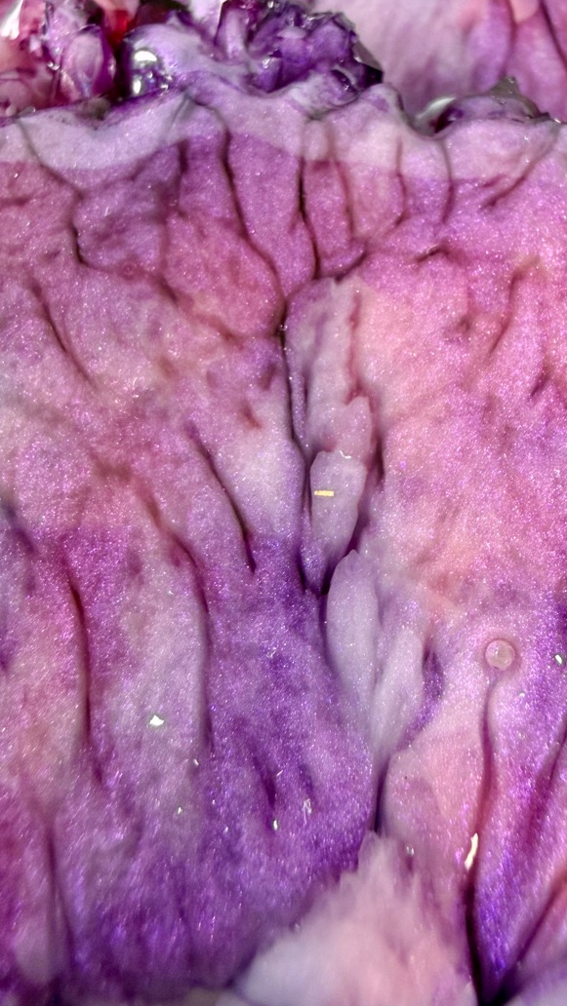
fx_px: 1015
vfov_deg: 52.4
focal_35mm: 38
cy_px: 406
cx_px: 369
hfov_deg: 31.0
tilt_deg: -64.9
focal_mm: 2.22
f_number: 2.2
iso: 200
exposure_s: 1/99
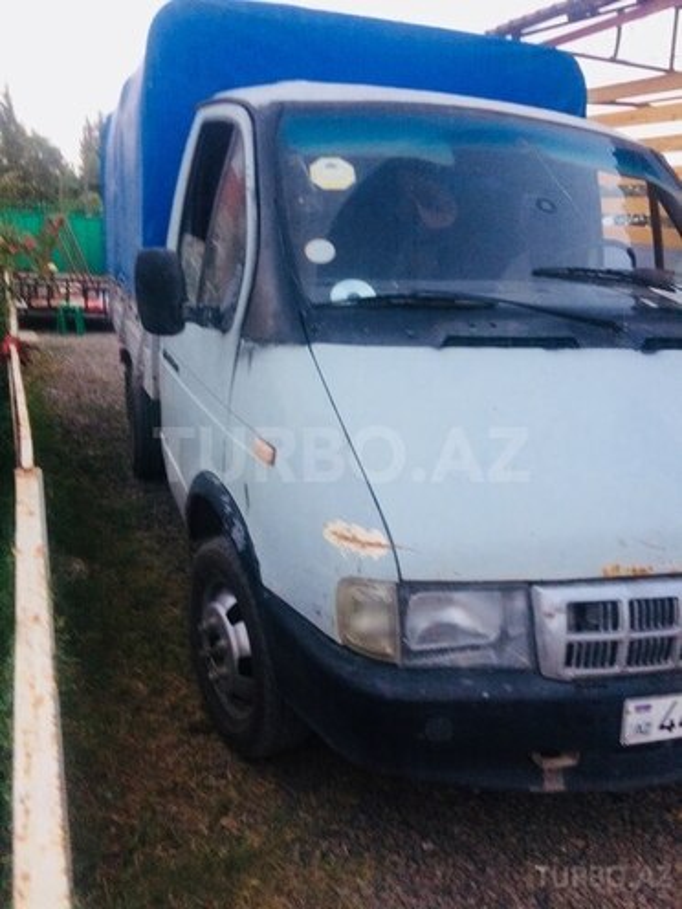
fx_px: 762
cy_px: 454
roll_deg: -2.9
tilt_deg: -14.7
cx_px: 341
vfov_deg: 61.7
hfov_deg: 48.2
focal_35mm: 29
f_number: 2.2
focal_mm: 4.15
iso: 160
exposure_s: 1/33
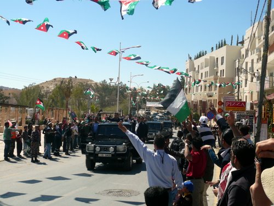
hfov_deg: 38.9
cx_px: 137
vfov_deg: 29.7
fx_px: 388
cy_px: 103
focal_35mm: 49
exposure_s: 1/200
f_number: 10
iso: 100
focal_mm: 8.1
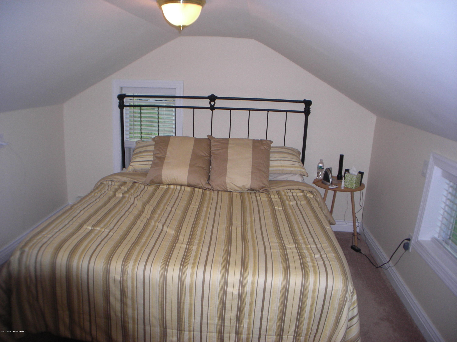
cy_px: 171
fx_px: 502
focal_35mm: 38
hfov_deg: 49.0
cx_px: 228
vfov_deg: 37.7
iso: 120
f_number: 3.2
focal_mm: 6.3
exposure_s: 1/60
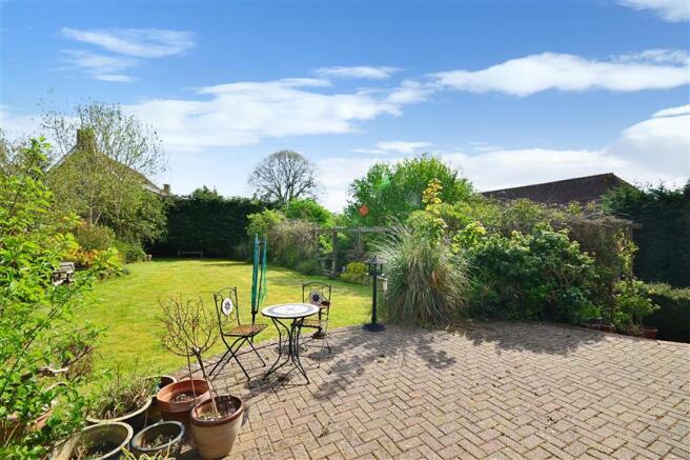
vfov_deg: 77.3
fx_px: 287
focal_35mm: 15
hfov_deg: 100.4
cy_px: 230
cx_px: 345
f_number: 13
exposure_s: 1/80
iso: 200
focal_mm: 10
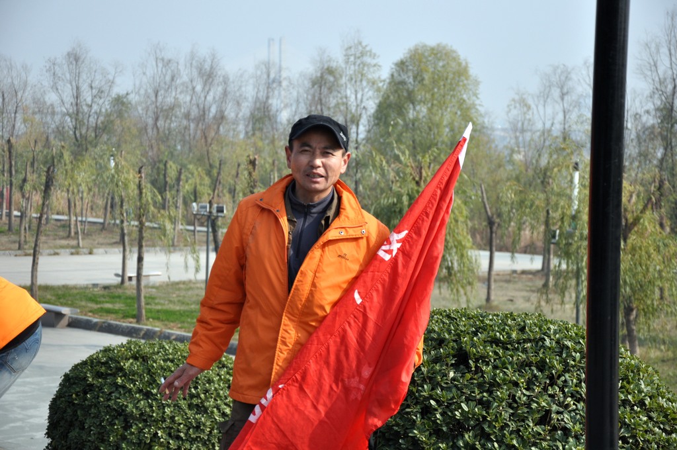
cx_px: 338
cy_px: 225
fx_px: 1747
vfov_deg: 14.7
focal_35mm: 93
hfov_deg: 21.9
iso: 320
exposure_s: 1/1600
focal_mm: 62
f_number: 5.3
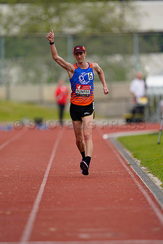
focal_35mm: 600
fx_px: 4075
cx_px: 82
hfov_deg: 2.3
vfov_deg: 3.4
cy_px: 122
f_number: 4
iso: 320
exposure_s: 1/640
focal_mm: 600
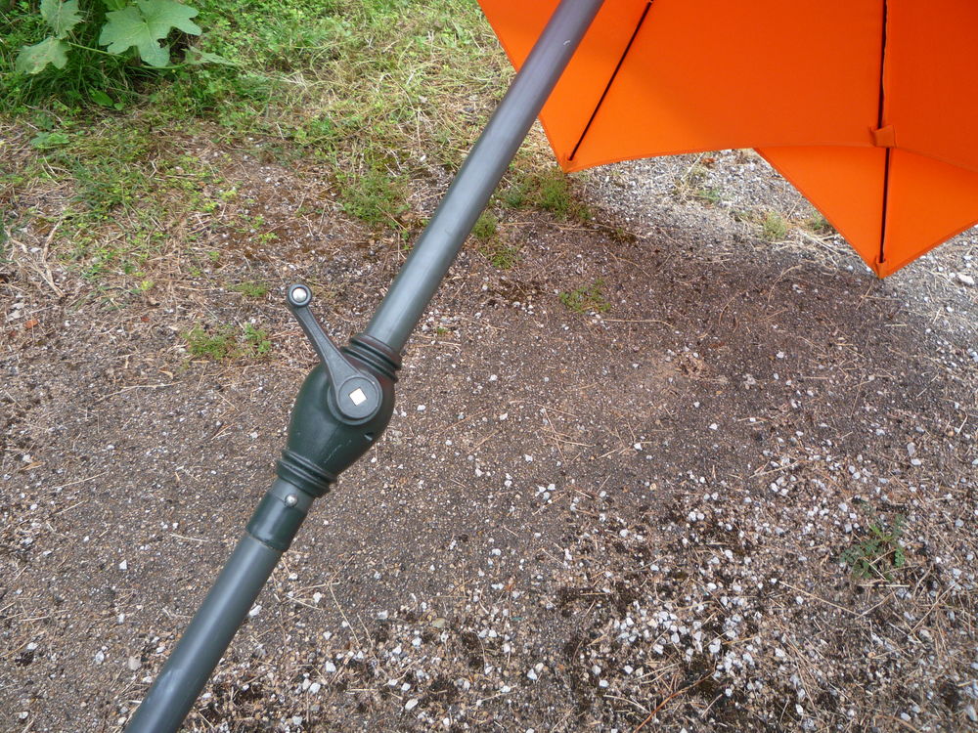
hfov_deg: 60.0
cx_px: 489
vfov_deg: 46.8
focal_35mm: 30
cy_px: 366
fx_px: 848
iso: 100
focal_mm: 5.2
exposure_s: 1/40
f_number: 3.3
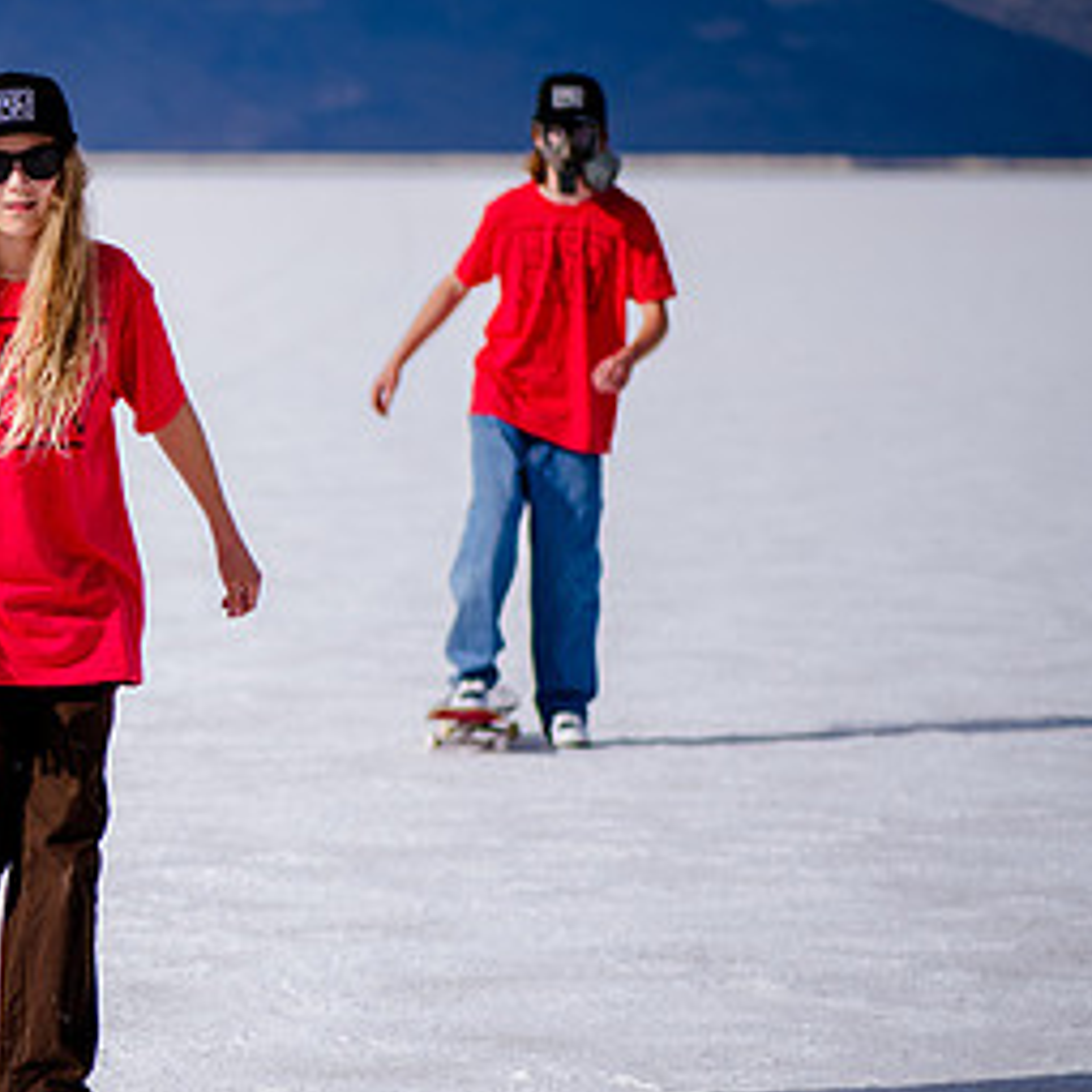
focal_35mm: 203
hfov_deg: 8.5
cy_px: 482
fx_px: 7245
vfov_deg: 8.6
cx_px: -111
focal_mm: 105
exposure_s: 1/6400
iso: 125
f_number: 2.8
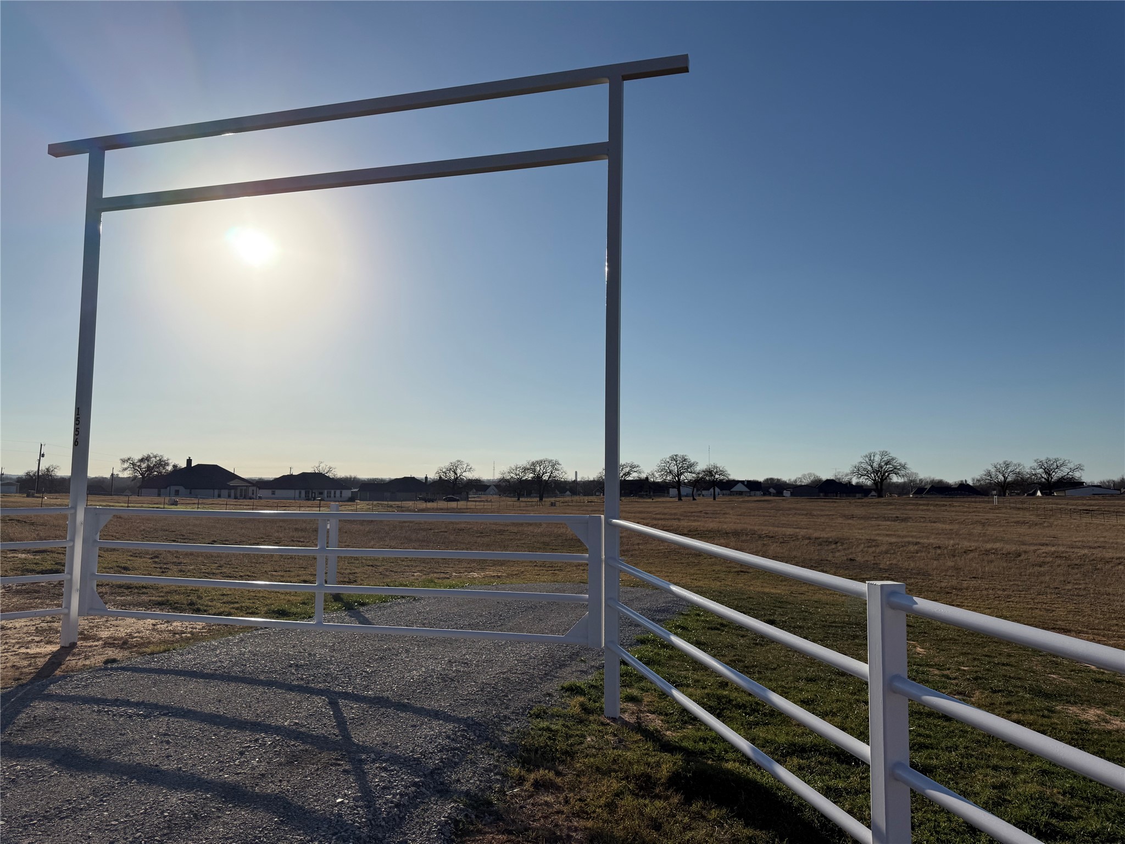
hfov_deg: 71.6
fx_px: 780
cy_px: 422
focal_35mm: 24
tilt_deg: +5.3
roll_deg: -1.1
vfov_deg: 56.8
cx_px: 562
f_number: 1.78
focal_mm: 6.76
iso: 64
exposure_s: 1/14286
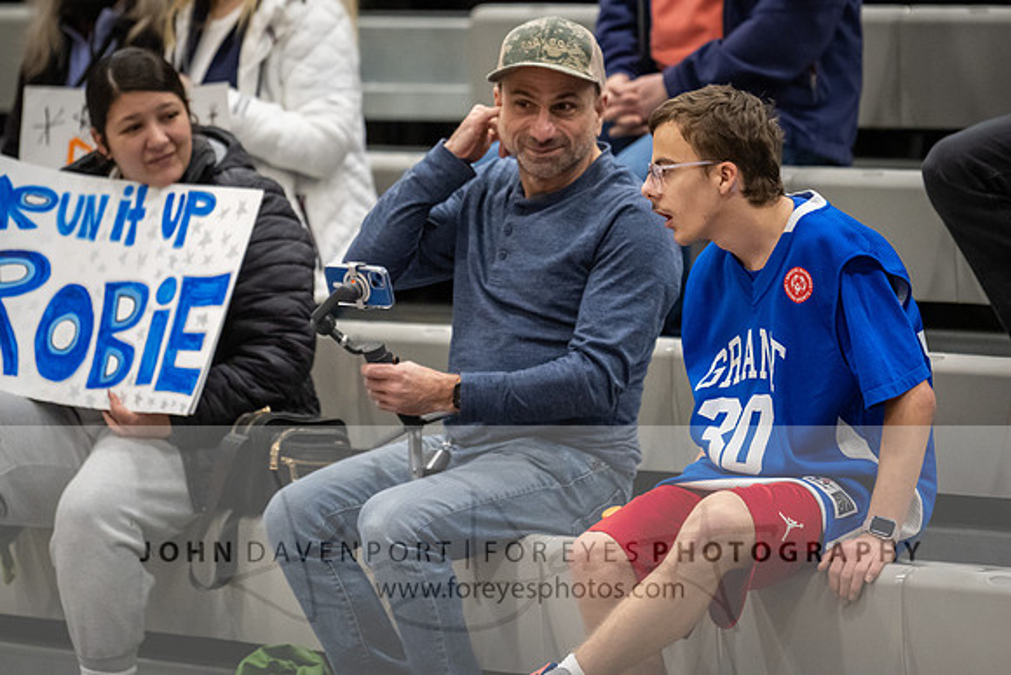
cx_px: 554
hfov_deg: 7.3
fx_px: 7874
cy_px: 202
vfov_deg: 4.9
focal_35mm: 280
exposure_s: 1/640
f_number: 2.8
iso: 5000
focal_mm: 200
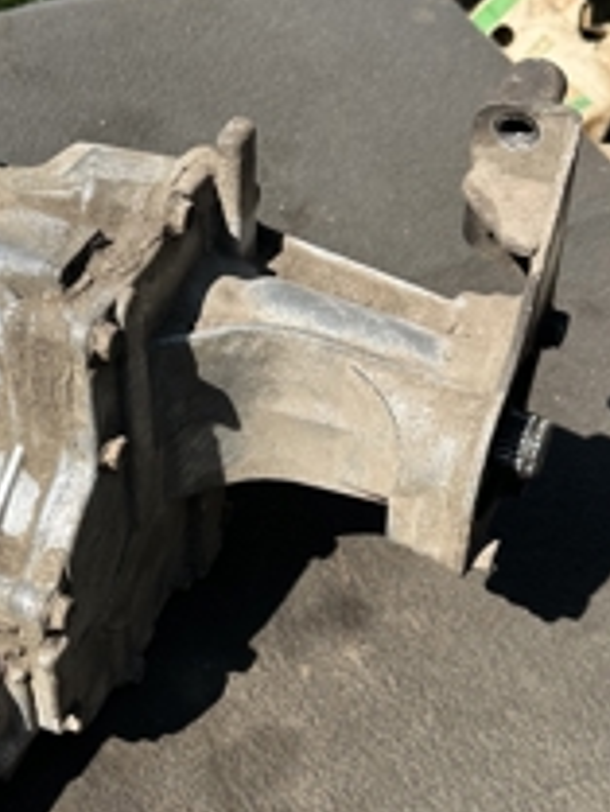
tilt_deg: -54.0
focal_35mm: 55
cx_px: 107
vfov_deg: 34.9
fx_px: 1291
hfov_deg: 26.0
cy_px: 462
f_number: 1.78
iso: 80
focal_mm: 6.86
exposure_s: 1/1587
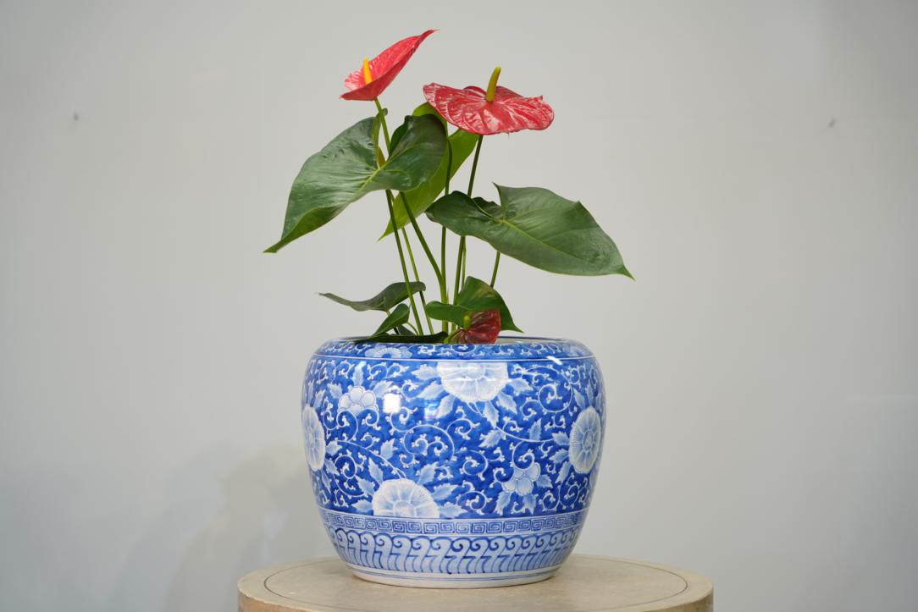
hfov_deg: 26.3
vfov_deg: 17.7
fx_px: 1964
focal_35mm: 77
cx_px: 459
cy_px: 306
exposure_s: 1/80
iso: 640
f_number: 4
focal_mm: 77
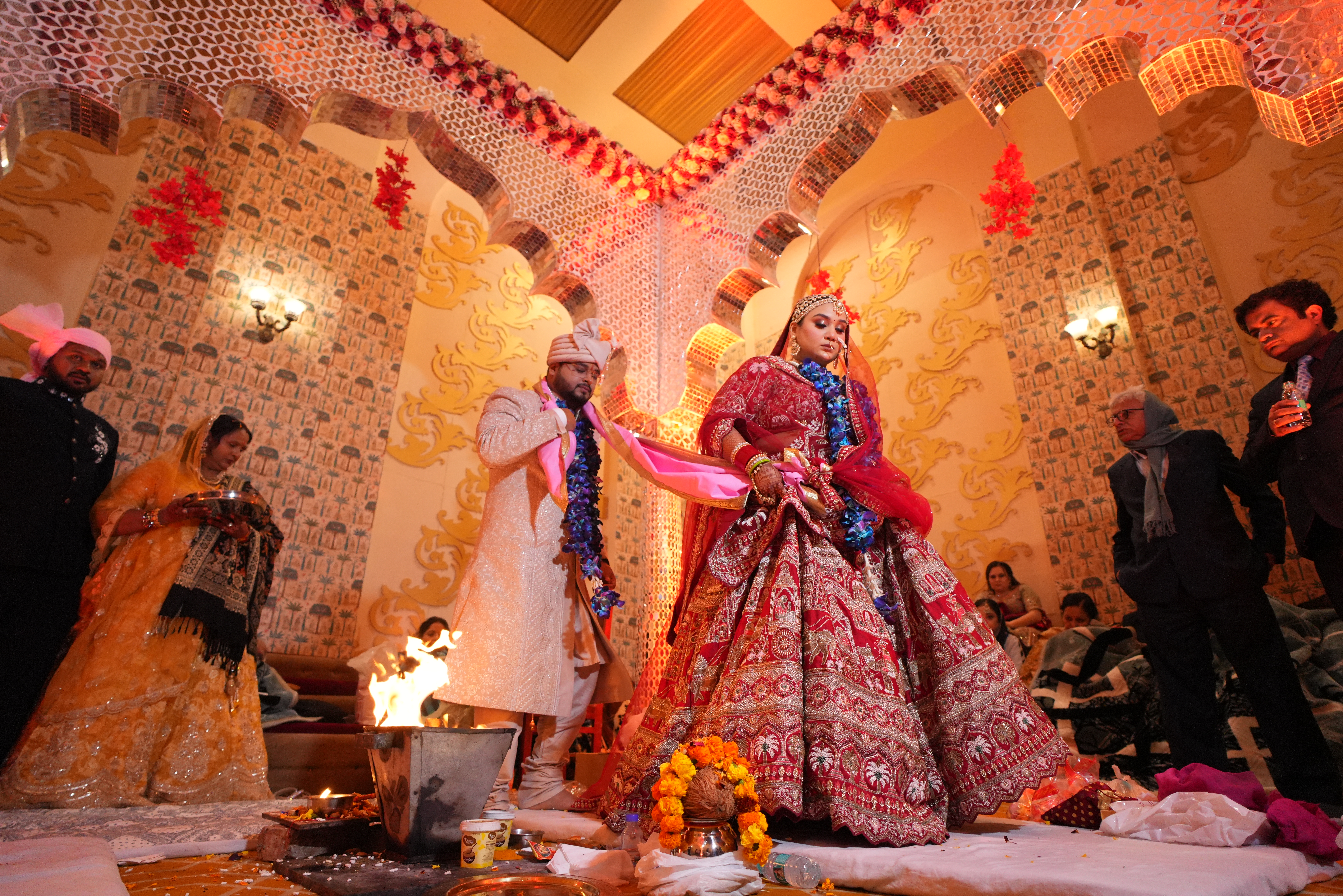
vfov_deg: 67.4
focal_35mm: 18
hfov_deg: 90.0
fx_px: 671
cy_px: 448
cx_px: 672
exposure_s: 1/250
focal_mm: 18
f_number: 2.8
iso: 2500
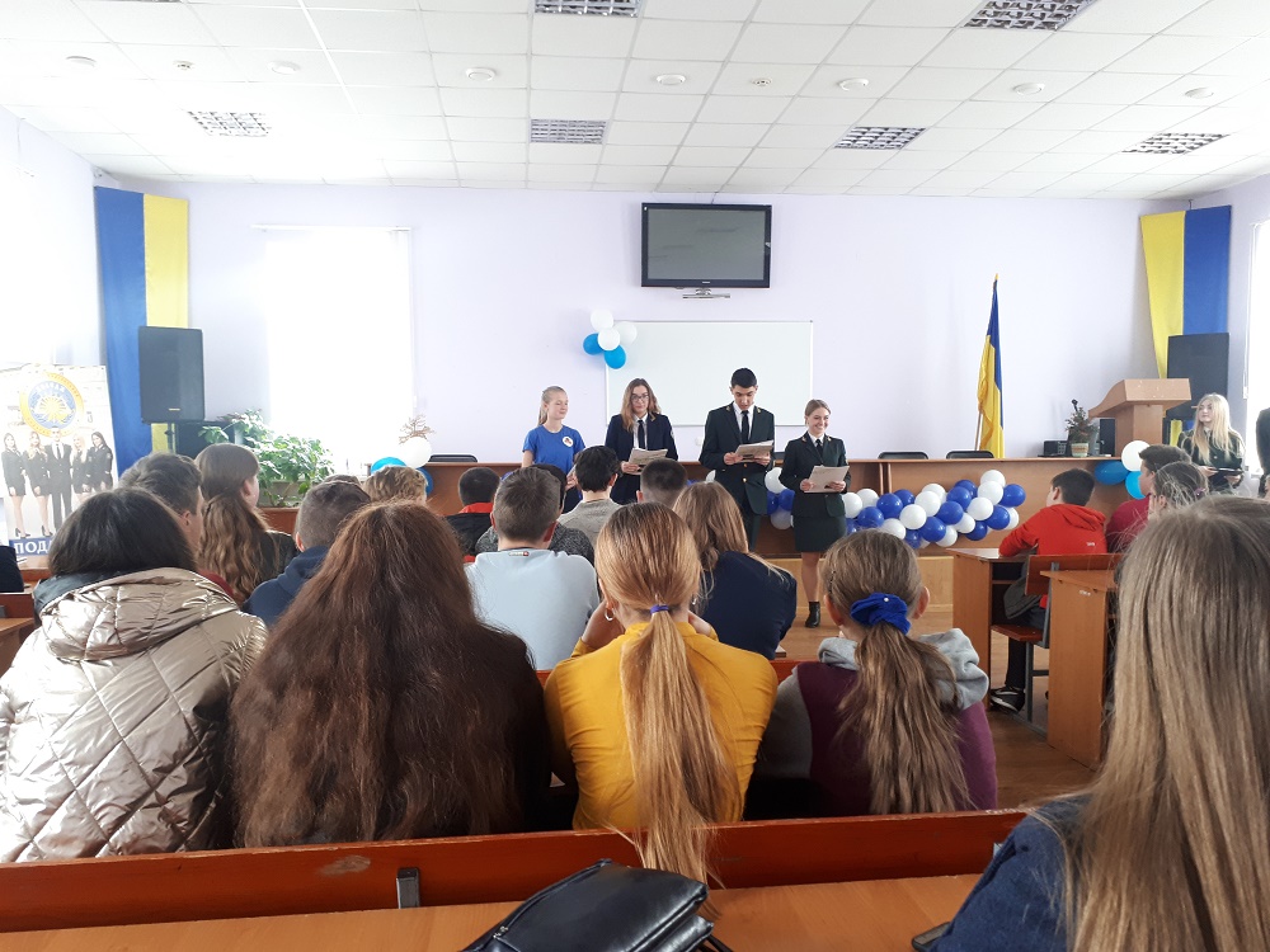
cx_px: 635
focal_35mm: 27
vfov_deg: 51.4
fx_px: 991
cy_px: 476
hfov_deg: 65.3
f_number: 1.9
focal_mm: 3.6
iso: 160
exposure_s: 1/20
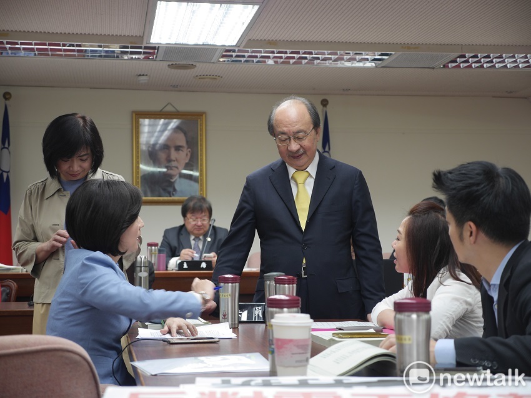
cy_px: 199
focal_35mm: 70
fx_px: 1073
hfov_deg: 27.8
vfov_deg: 21.0
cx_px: 266
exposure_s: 1/80
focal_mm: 35
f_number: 2.8
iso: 250
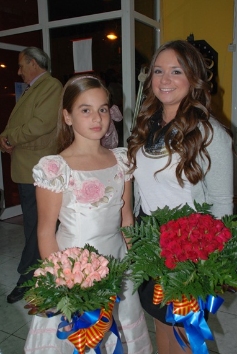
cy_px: 174
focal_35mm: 37
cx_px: 120
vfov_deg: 51.8
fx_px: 364
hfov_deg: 36.0
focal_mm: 22
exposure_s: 1/60
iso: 125
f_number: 3.8
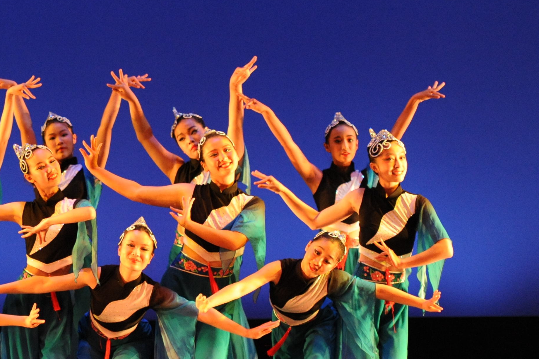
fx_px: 4324
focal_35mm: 289
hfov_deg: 7.1
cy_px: 174
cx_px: 77
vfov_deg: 4.7
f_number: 2.8
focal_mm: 125
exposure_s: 1/320
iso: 2800
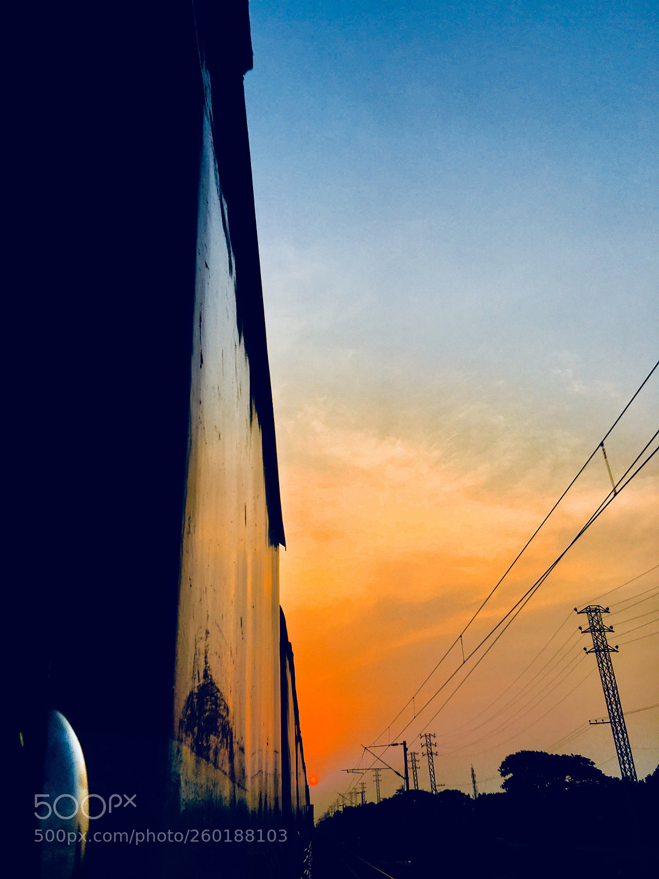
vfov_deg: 61.7
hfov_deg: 48.2
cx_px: 330
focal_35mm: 29
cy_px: 440
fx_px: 736
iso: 25
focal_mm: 4.15
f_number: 2.2
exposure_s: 1/379
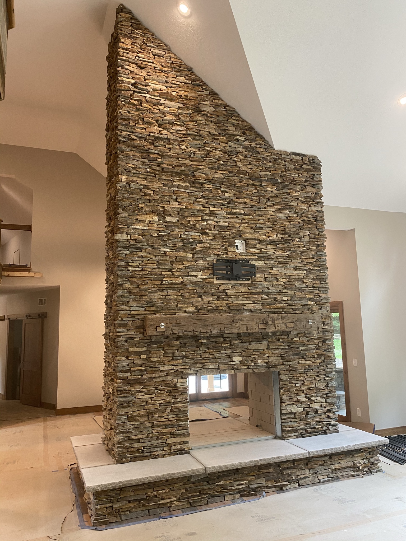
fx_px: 407
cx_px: 203
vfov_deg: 67.3
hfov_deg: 53.1
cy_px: 270
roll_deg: +1.2
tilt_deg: +9.6
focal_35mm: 26
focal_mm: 4.25
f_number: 1.8
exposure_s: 1/60
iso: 160
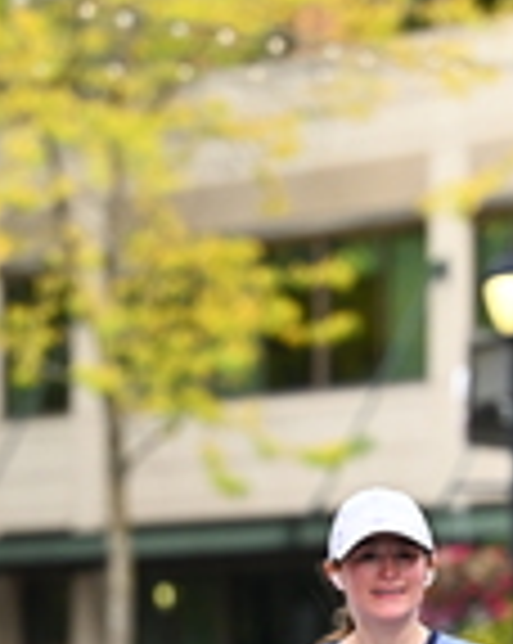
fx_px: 7570
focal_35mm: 398
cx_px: 376
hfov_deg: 3.9
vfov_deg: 4.9
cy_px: 662
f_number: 2.8
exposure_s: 1/1600
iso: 640
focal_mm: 110
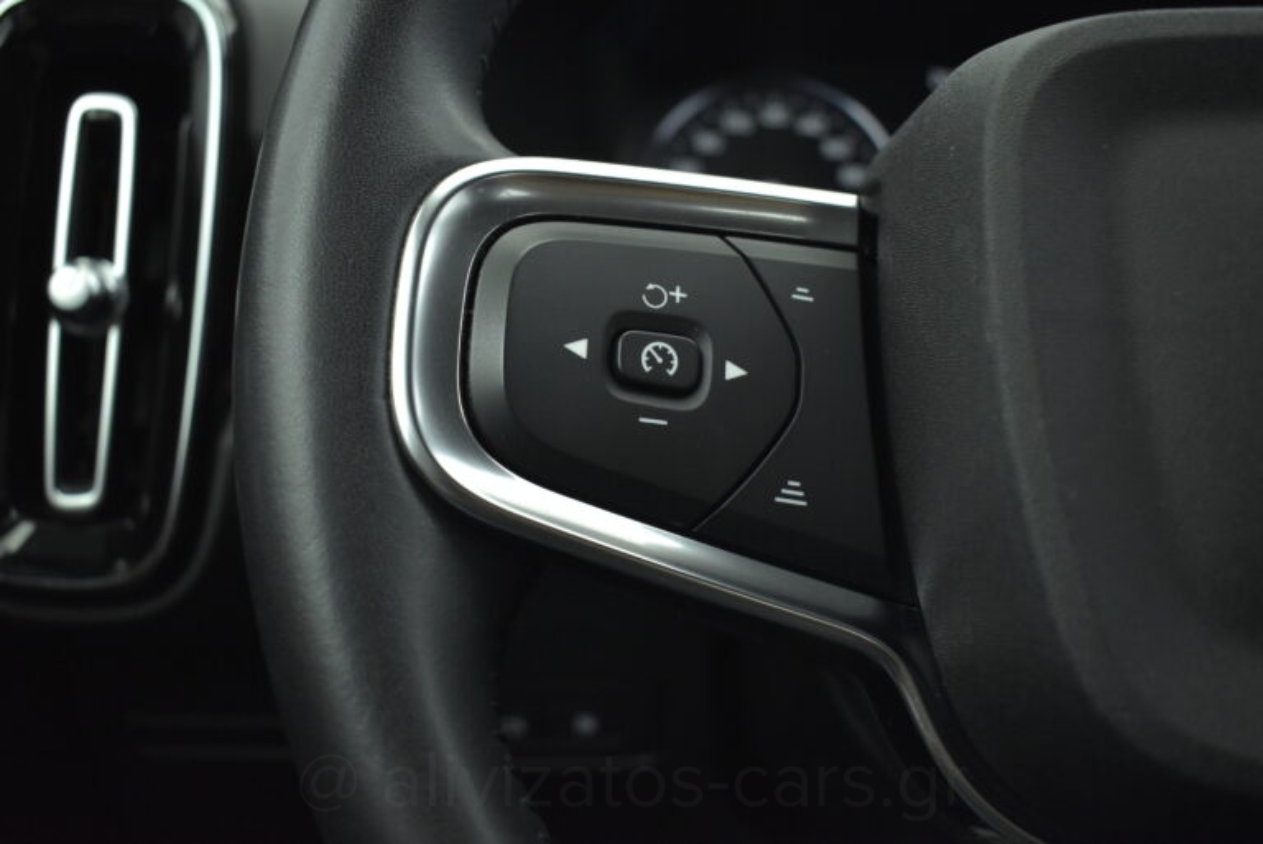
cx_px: 632
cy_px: 422
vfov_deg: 36.9
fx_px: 1264
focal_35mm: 36
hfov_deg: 53.1
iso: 1600
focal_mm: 24
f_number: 4
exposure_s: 1/80
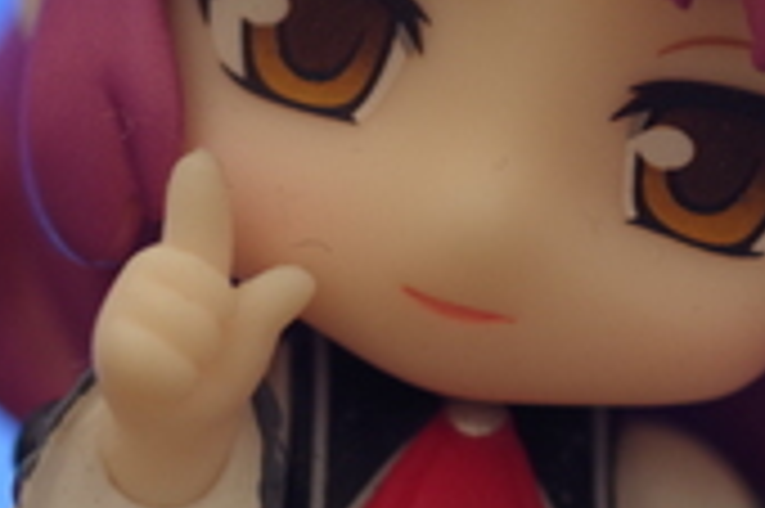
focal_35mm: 476
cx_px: 590
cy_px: -45
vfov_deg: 2.9
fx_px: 10105
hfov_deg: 4.3
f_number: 4.5
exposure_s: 1/8
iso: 400
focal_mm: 90
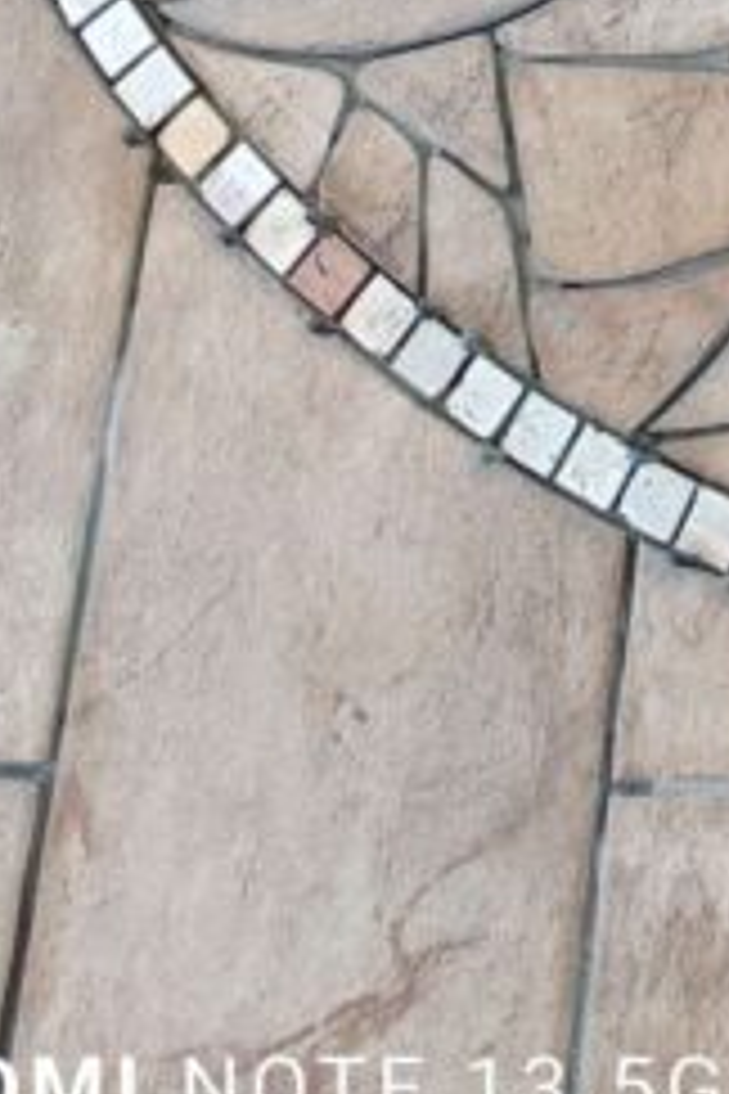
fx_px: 3189
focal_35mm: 105
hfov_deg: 11.8
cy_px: -1040
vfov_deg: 15.7
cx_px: 1418
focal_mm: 5.31
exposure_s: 1/100
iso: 102
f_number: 1.7
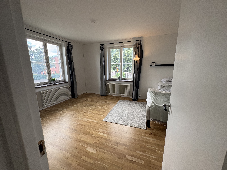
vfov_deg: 85.7
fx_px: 92
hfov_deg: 102.1
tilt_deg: -10.6
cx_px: 114
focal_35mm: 14
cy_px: 85
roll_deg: +1.0
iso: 80
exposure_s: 1/99
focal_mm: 2.22
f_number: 2.2
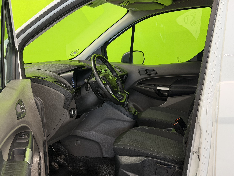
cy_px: 88
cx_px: 117
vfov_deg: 30.3
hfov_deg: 39.7
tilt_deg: -7.6
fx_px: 324
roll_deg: +0.4
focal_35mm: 48
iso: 160
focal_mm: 6.76
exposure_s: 1/60
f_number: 1.78
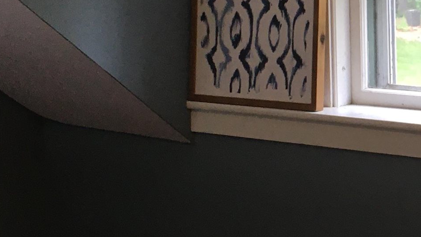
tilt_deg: -7.8
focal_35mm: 102
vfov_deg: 11.9
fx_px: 1138
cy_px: 95
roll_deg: -0.5
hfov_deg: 20.0
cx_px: 463
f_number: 2.2
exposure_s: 1/30
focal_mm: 4.15
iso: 32
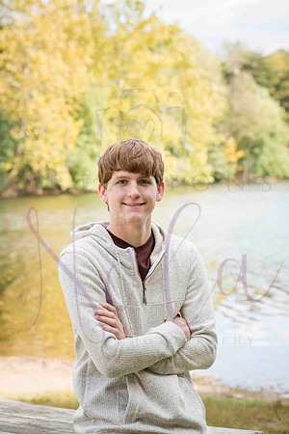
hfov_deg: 13.7
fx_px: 1204
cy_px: 217
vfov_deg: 20.4
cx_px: 144
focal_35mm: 100
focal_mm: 100
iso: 800
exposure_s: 1/640
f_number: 6.3
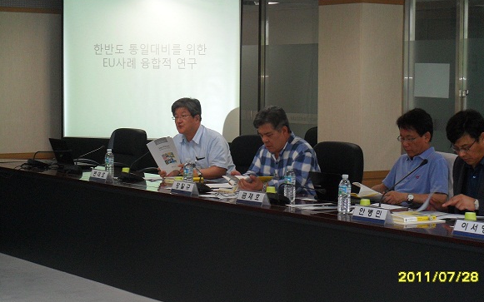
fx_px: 1227
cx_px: 248
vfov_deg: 14.0
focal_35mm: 93
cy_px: 126
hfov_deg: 22.3
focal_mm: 15.3
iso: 200
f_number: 5
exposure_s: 1/60
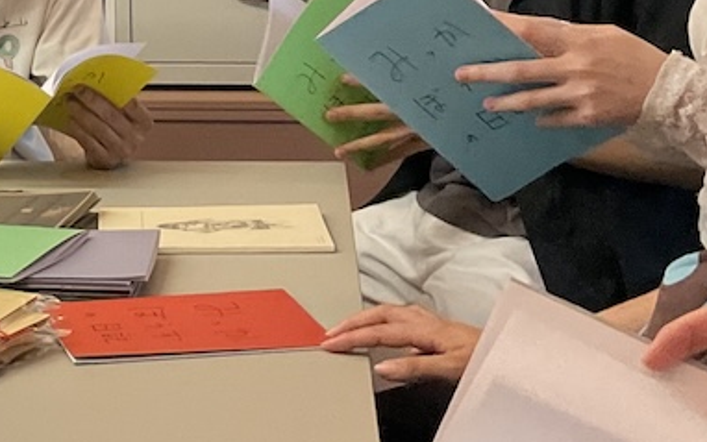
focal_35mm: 103
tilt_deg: -7.7
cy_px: 54
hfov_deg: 18.9
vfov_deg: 12.6
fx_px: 1985
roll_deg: +2.2
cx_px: -174
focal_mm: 3
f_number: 1.8
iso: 125
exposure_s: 1/60
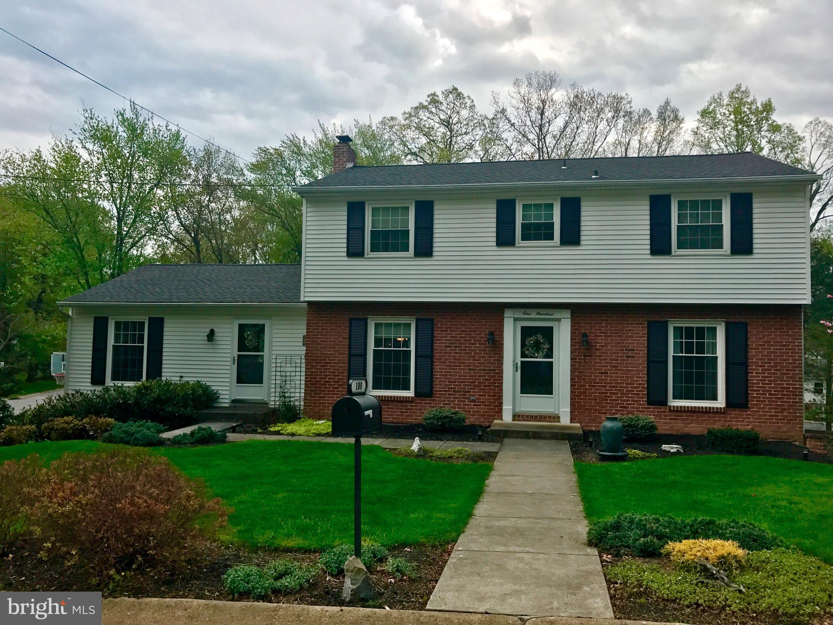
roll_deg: -0.8
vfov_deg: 49.7
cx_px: 416
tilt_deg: +3.7
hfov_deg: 63.4
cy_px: 312
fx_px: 674
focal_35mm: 28
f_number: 1.8
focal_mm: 3.99
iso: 20
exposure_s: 1/1008
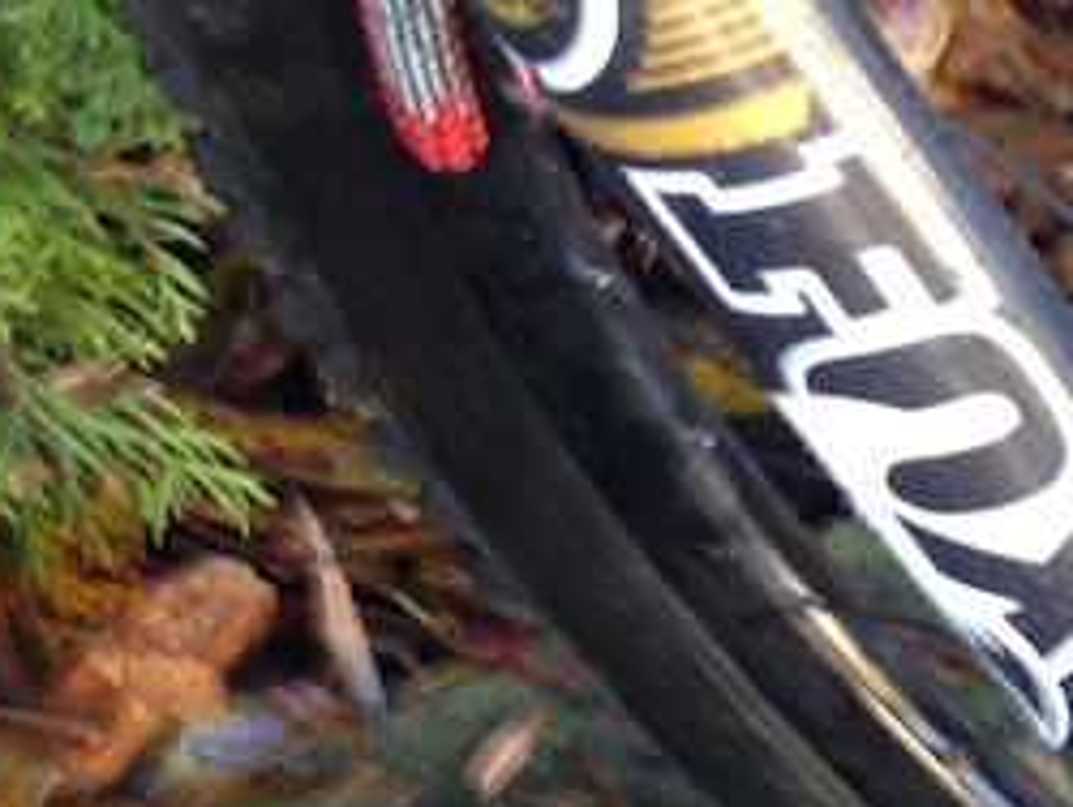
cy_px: 481
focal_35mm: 135
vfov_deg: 11.0
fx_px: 4189
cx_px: 1863
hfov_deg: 13.3
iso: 64
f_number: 2.4
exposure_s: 1/20
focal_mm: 4.12
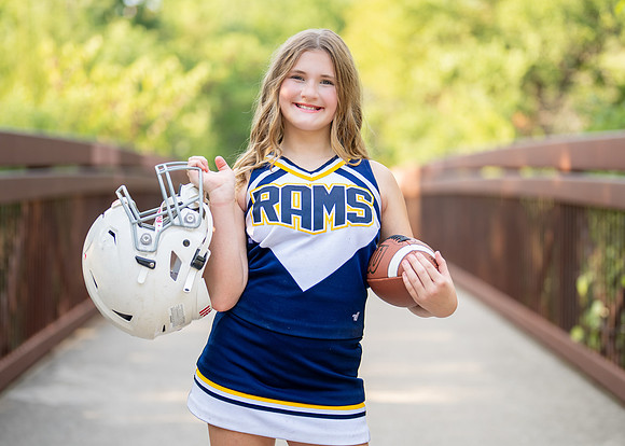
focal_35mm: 76
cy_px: 225
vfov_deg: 18.8
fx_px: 1349
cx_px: 319
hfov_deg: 26.1
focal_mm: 50
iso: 100
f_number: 1.2
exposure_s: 1/640
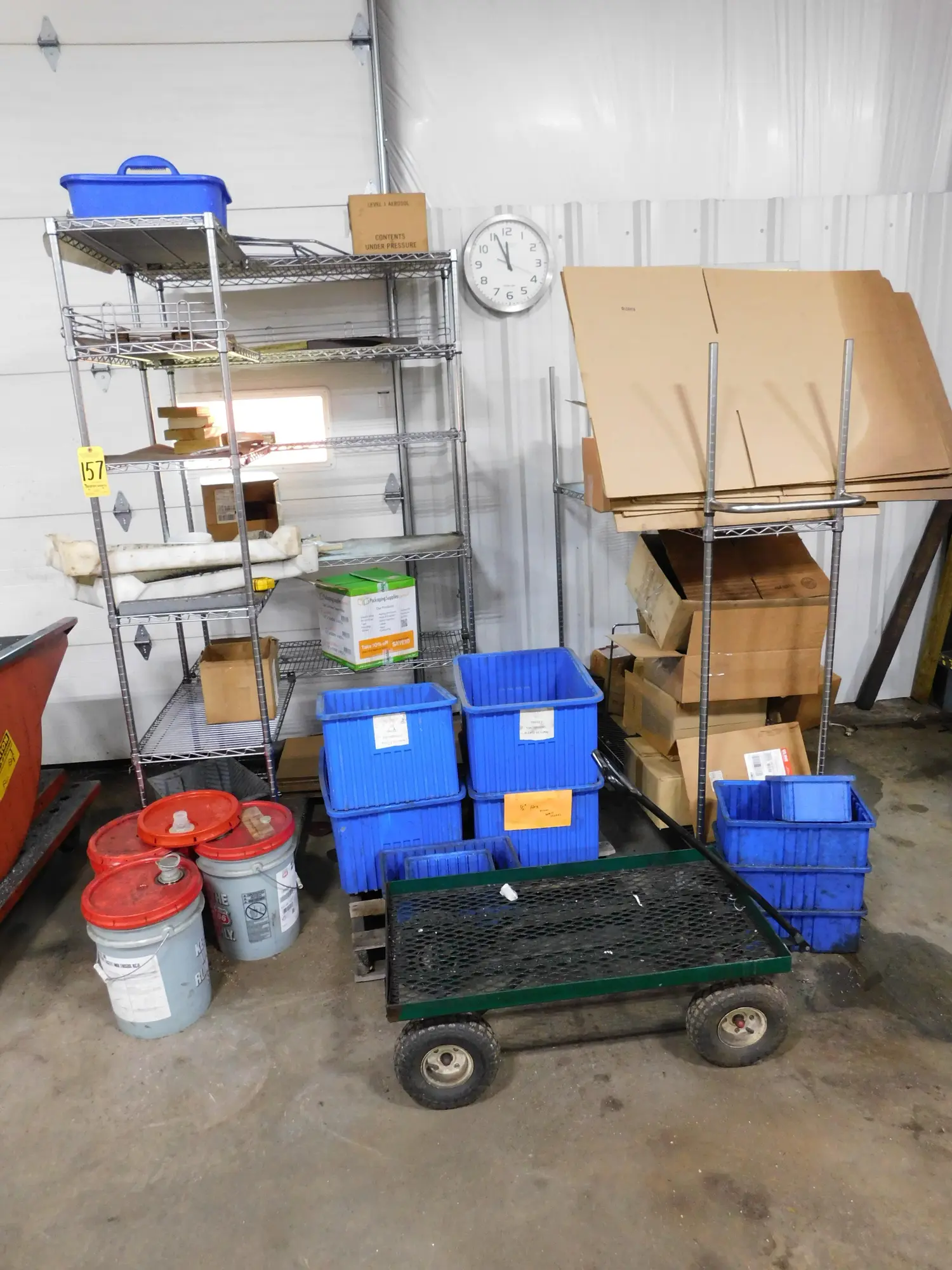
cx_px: 476
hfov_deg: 58.9
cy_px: 635
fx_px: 843
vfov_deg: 73.9
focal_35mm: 23
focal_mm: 4
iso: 400
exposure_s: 1/30
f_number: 3
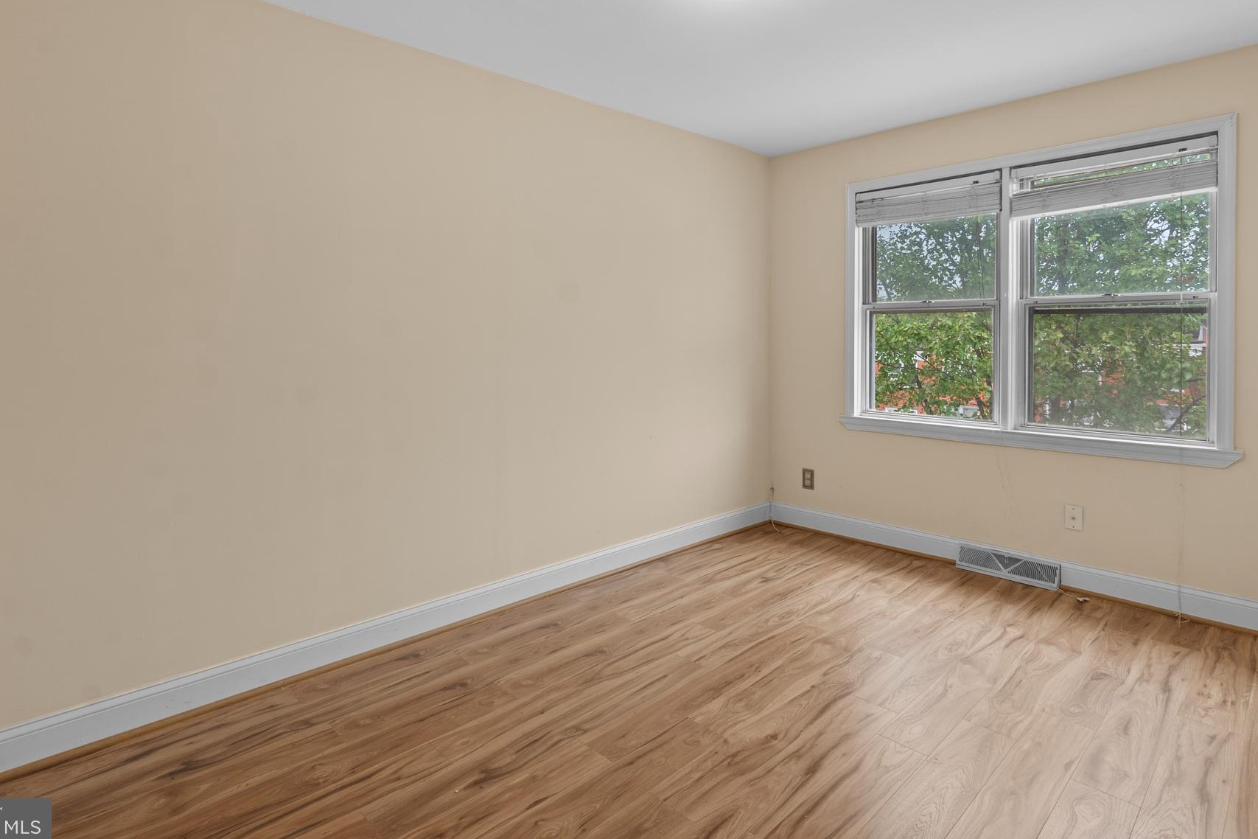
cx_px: 643
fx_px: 629
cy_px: 348
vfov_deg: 66.9
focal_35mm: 18
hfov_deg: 90.0
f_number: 9
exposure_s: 1/8
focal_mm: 10
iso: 100
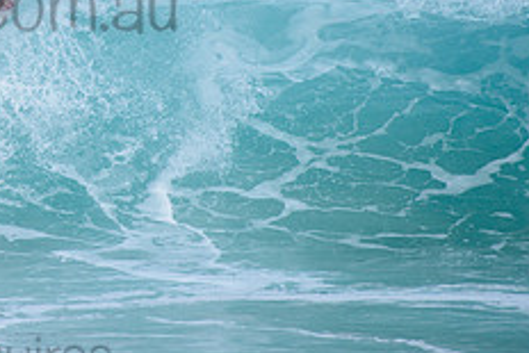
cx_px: -64
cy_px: -22
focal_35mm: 1250
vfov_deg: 1.1
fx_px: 18379
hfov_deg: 1.6
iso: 250
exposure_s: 1/2000
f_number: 5.6
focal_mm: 500
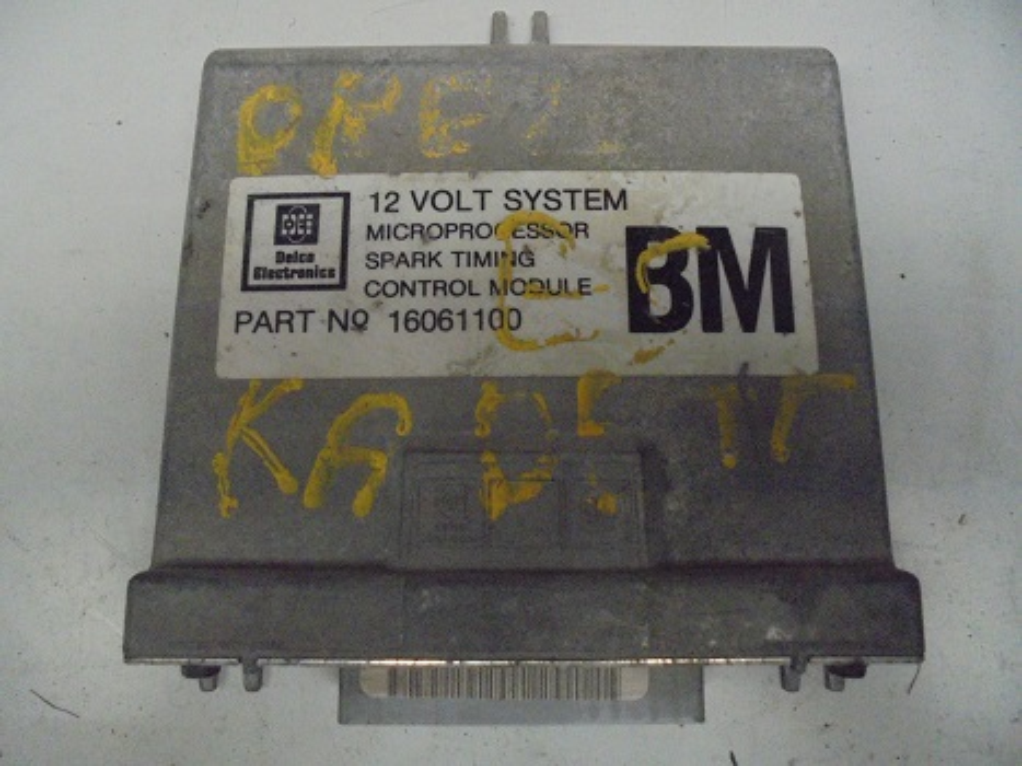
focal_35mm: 26
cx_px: 511
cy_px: 383
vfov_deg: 53.0
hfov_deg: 67.3
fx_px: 767
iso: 800
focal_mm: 4.6
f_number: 3.5
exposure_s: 1/80
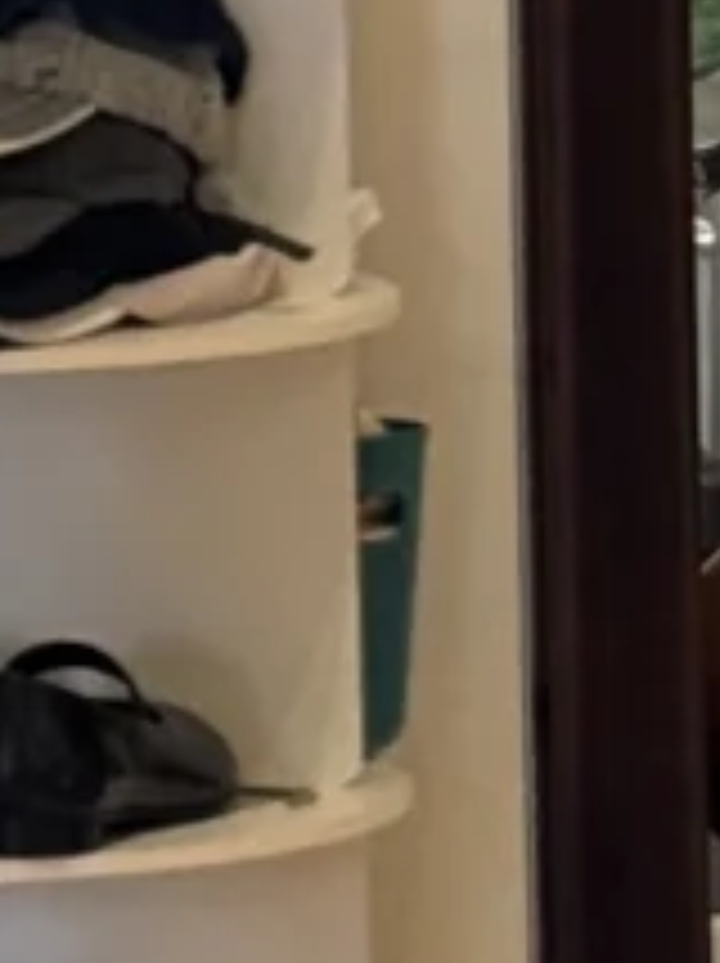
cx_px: -1256
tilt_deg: -9.9
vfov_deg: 6.1
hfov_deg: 4.4
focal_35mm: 323
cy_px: 1350
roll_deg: +2.0
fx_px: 8976
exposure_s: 1/60
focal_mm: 6.76
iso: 160
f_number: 1.78
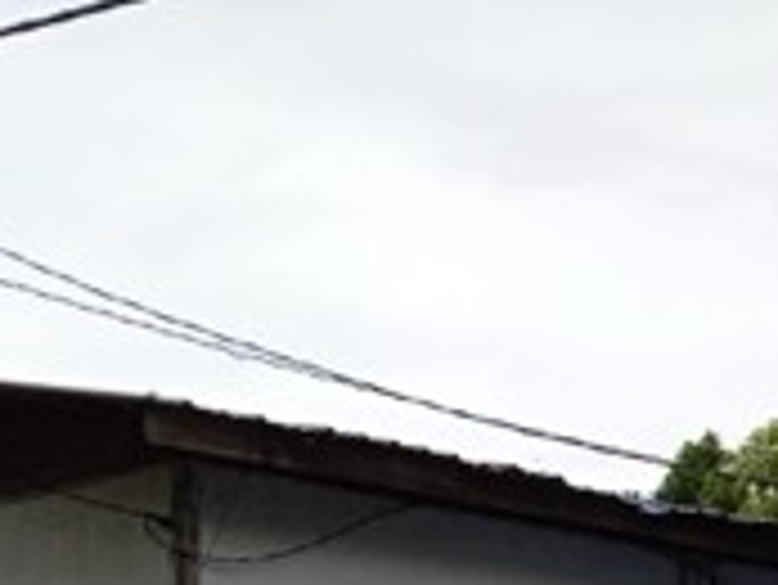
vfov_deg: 14.0
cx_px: 756
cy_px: 968
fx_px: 2182
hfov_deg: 19.7
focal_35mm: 97
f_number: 2.2
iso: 112
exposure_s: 1/196
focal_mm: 3.43
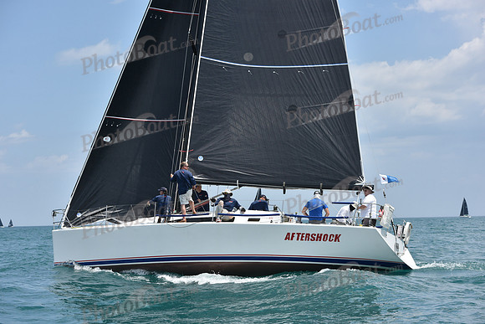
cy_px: 162
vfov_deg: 13.4
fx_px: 1374
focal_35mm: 102
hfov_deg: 20.0
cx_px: 242
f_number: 7.1
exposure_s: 1/1250
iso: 250
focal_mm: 102
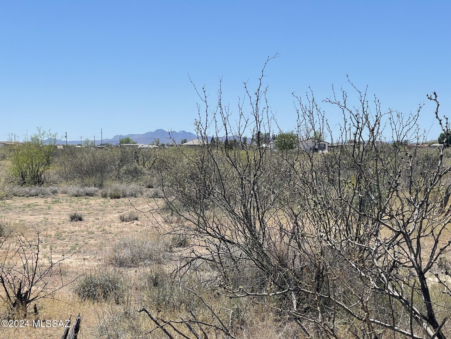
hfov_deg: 30.3
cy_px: 170
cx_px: 226
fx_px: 834
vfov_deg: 22.9
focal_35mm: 64
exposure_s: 1/1647
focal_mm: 7.5
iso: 20
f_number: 2.2
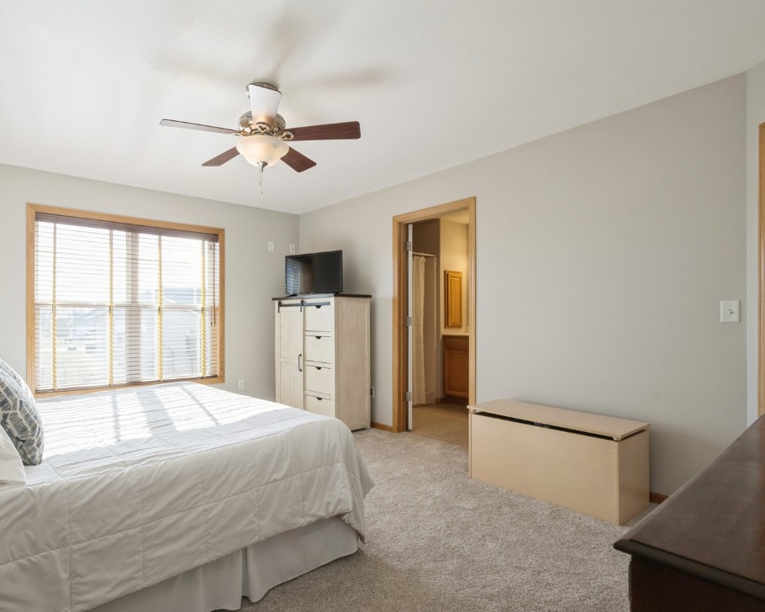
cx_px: 298
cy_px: 309
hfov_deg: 82.0
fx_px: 430
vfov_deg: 70.8
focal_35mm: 19
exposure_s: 1/160
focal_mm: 16
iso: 400
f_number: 8
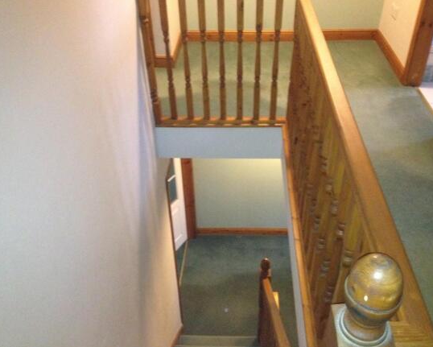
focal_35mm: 37
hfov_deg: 49.0
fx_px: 474
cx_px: 231
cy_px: 174
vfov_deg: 40.2
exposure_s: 1/17
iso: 500
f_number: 2.4
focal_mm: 4.28
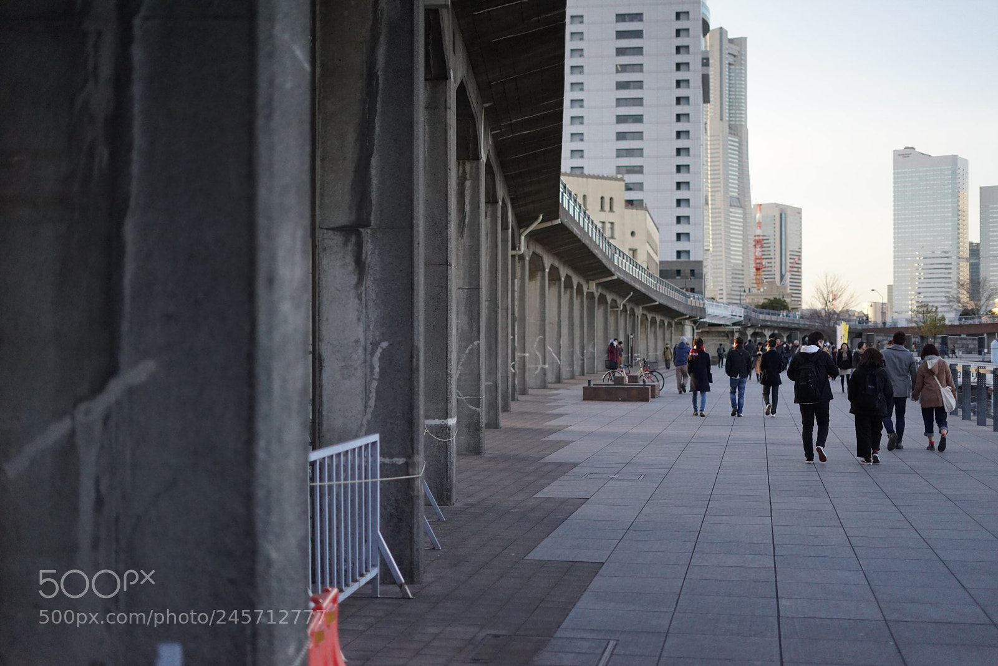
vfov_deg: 27.0
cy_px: 333
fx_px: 1387
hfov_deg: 39.6
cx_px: 499
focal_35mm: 50
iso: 1600
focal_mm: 50
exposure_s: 1/8000
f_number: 1.8
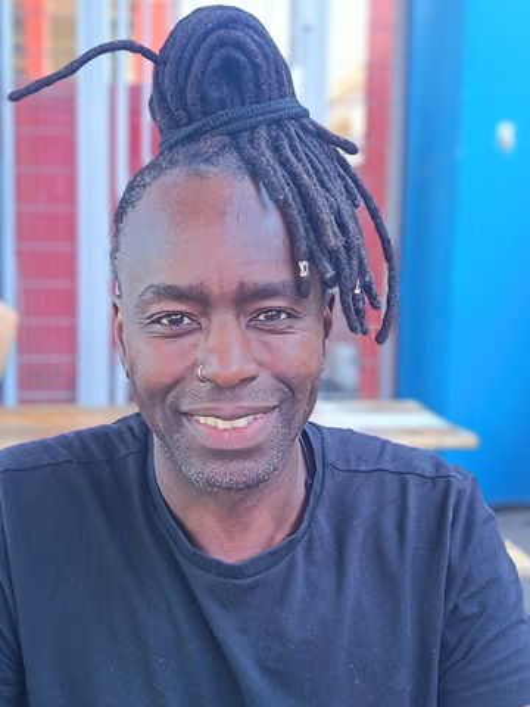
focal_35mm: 48
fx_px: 980
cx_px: 265
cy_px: 354
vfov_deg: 39.7
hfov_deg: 30.3
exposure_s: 1/50
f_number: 4
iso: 684
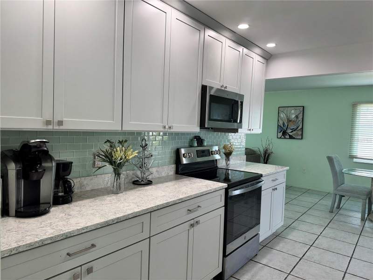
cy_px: 140
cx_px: 186
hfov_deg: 71.6
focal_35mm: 24
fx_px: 259
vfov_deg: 56.8
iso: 125
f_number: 1.78
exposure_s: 1/120
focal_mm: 6.76
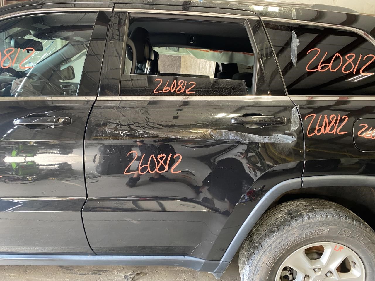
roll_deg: -1.9
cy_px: 140
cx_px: 188
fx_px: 282
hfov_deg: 67.3
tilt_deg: -13.8
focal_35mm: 26
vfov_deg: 53.1
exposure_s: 1/60
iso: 250
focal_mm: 4.25
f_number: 1.8
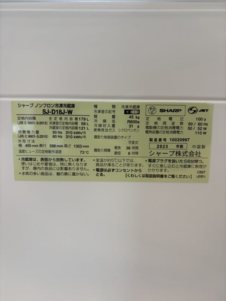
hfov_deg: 53.1
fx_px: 226
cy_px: 150
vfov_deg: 67.3
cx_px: 113
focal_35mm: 26
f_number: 1.6
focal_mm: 5.96
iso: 100
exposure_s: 1/100
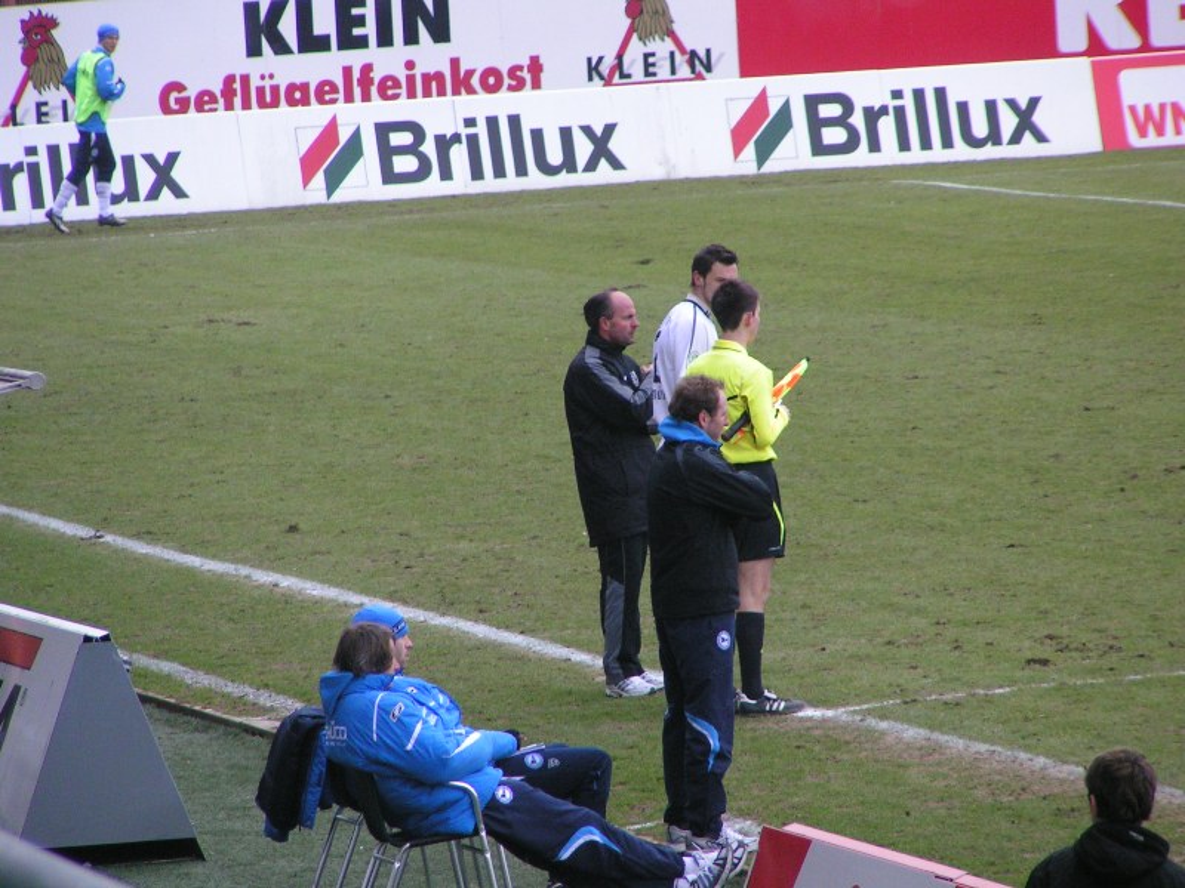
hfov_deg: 5.2
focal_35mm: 380
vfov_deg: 3.9
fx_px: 13008
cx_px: 592
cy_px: 444
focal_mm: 58
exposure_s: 1/250
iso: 200
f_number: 3.5
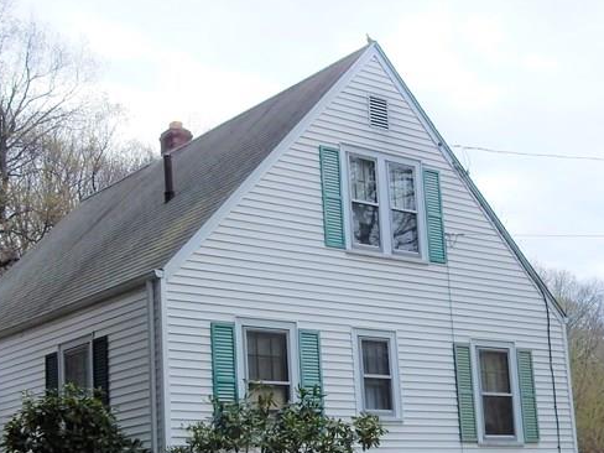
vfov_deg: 23.2
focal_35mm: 63
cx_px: 220
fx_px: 1099
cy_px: 309
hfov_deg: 30.6
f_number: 4
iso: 125
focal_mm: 5.4
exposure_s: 1/800
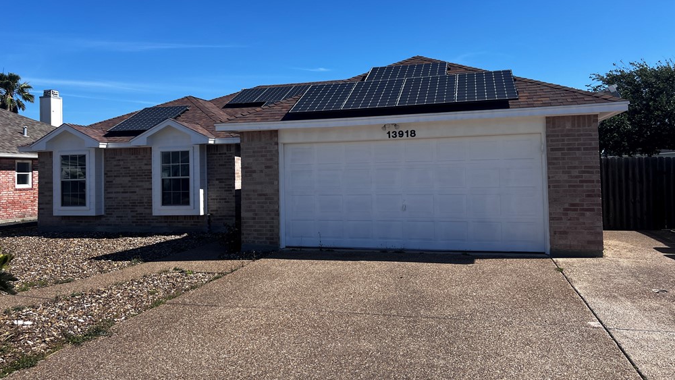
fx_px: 519
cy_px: 157
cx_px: 333
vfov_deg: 40.1
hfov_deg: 66.1
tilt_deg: +1.7
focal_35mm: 29
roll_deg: +0.9
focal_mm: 5.7
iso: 50
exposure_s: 1/4444
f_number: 1.5
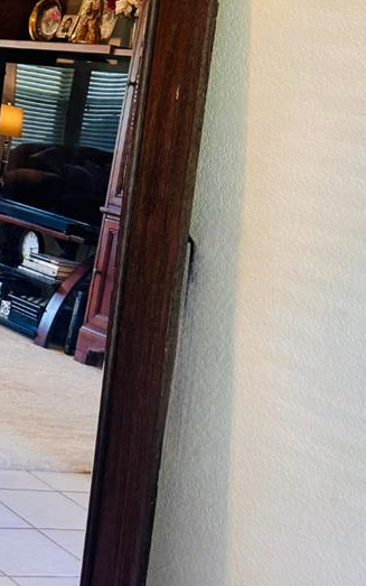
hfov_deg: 16.2
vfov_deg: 27.9
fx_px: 1165
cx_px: -201
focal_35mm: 73
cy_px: 172
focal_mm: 6.76
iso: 250
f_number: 1.78
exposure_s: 1/60
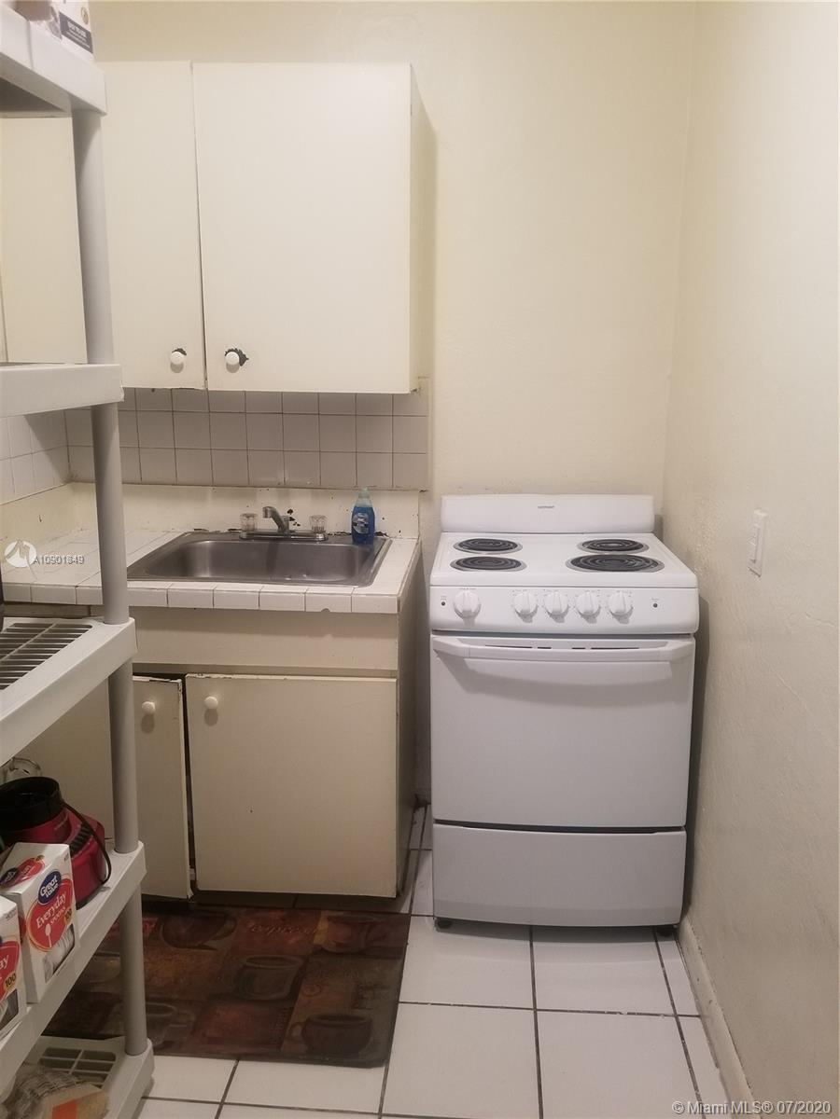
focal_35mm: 26
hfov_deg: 53.1
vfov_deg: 67.3
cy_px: 560
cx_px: 420
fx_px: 841
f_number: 1.7
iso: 200
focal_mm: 4.25
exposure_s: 1/30
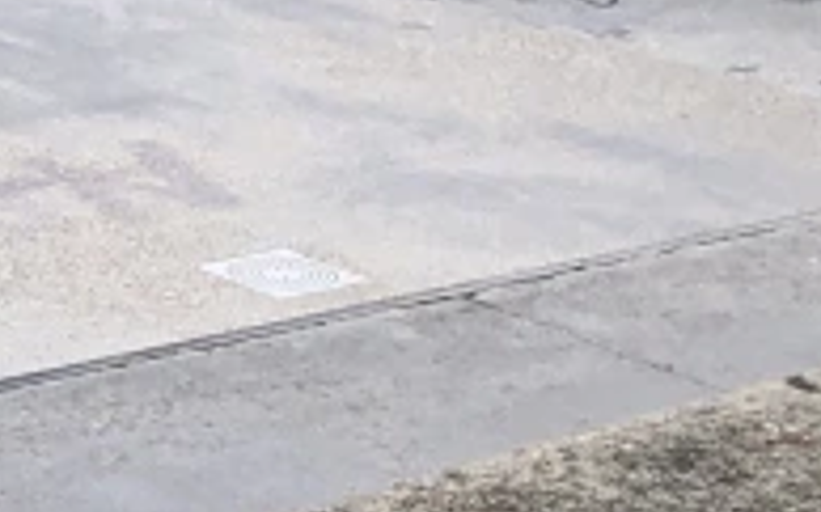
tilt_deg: -18.6
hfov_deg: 9.4
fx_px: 4115
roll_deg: +4.4
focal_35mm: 184
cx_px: -1502
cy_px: 465
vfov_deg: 7.1
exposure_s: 1/1312
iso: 20
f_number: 1.8
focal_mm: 4
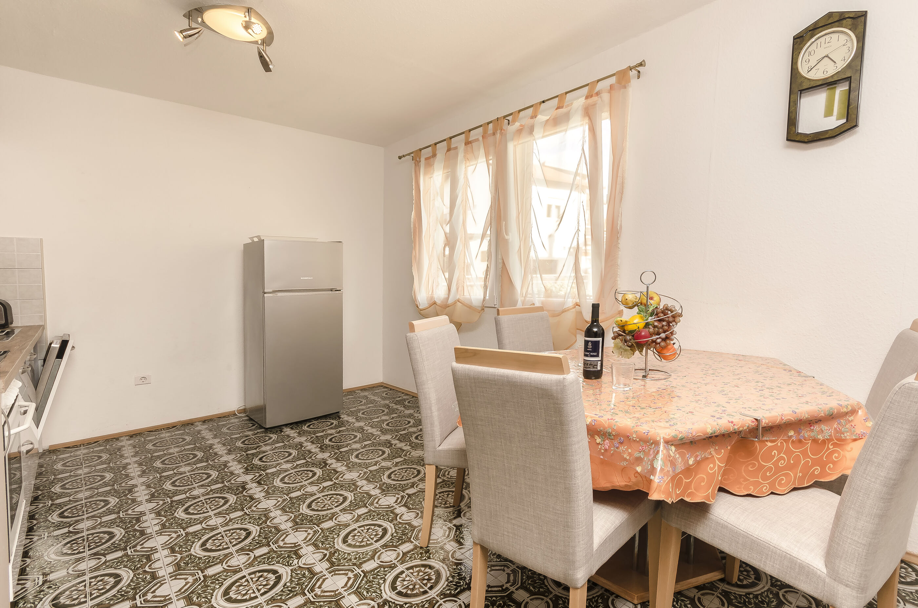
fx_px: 382
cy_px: 304
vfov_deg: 77.1
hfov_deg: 100.5
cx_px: 459
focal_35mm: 15
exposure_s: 1/50
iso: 100
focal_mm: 10
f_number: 7.1
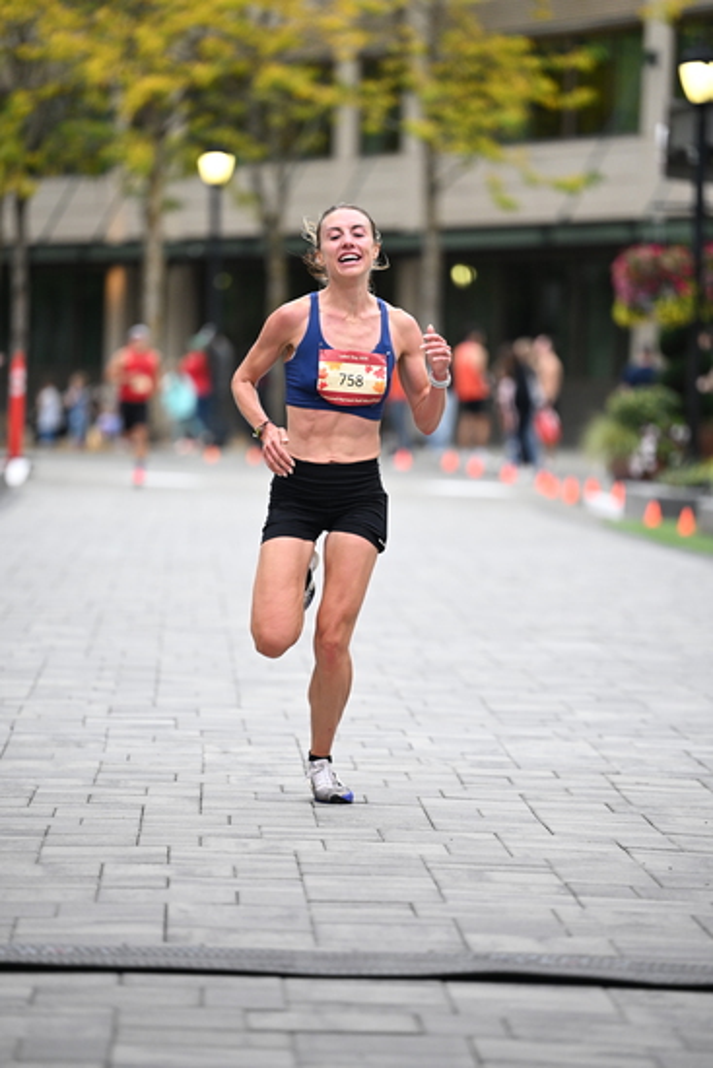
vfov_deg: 12.1
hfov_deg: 8.1
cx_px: 356
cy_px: 534
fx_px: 5047
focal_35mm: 170
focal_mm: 170
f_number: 2.8
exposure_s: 1/1000
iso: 1600
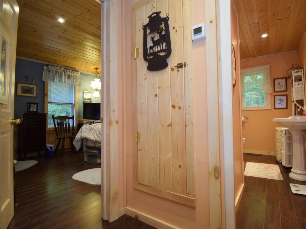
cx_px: 180
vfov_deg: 74.7
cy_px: 112
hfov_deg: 90.1
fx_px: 150
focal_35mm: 17
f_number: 4.5
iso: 1400
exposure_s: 1/60
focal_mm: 10
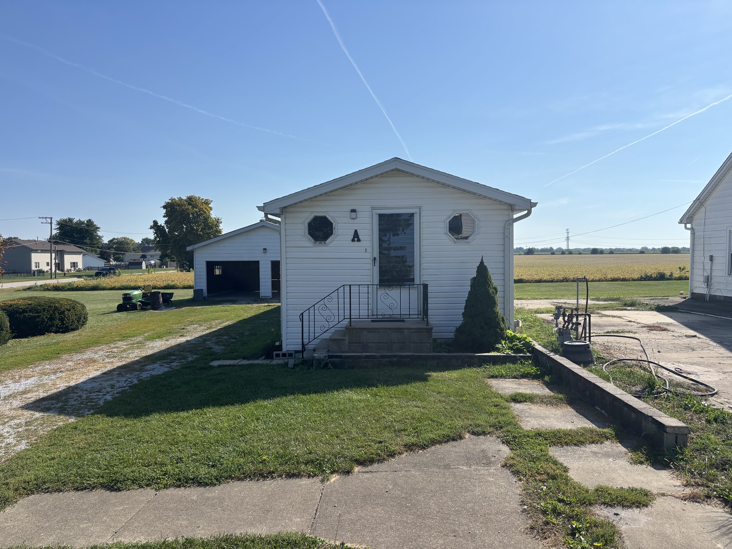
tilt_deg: -3.3
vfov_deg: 53.1
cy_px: 274
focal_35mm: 26
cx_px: 366
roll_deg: +0.7
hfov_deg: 67.3
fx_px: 550
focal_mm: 5.96
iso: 50
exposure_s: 1/5618
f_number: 1.6
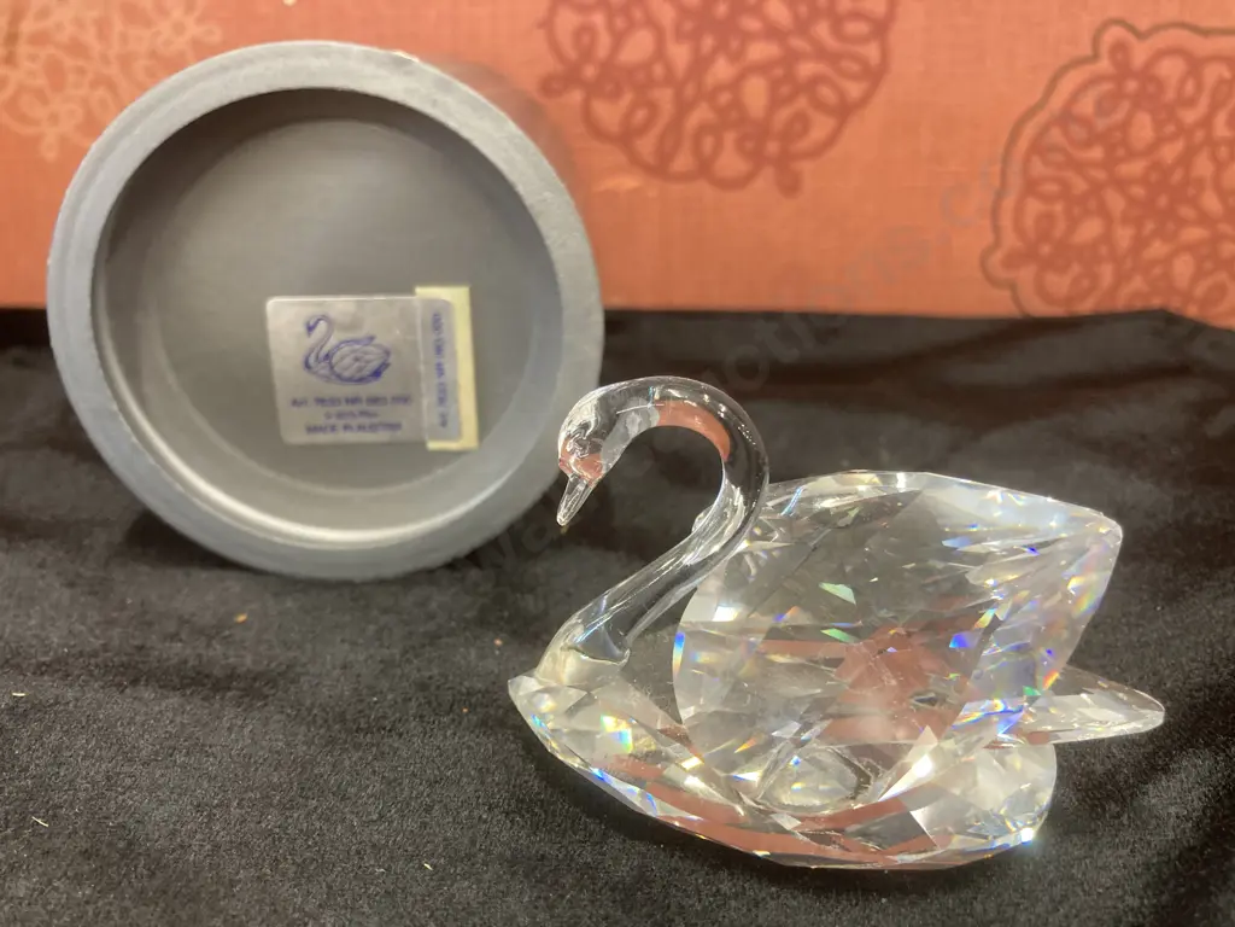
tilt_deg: -18.5
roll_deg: -0.4
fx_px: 999
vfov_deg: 49.7
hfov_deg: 63.4
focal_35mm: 28
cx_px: 618
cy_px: 464
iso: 160
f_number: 1.8
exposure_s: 1/50
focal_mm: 3.99
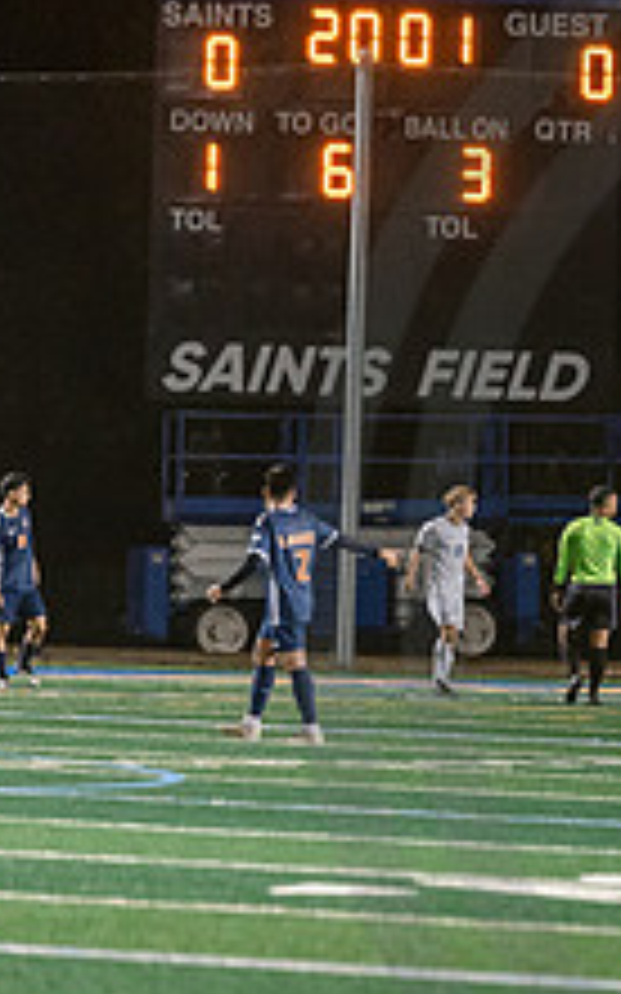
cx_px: 1094
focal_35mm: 468
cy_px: 596
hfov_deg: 2.8
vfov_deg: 4.5
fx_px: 12681
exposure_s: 1/500
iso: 2500
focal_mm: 175
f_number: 2.8
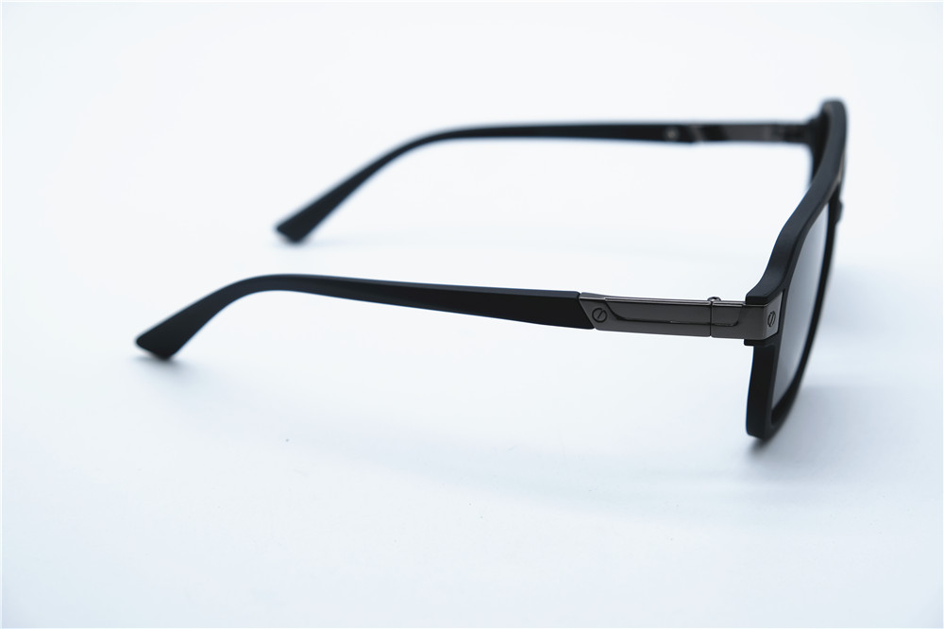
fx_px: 1599
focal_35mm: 61
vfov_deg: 22.2
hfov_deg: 32.9
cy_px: 314
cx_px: 472
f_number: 5.6
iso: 160
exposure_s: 1/340
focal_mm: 40.7
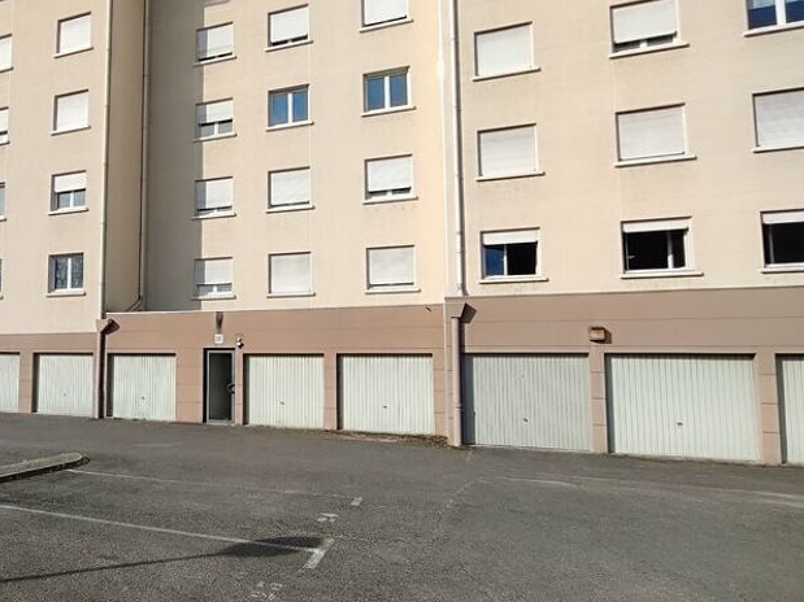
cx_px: 209
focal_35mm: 21
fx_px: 488
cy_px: 311
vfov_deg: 63.4
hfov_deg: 73.9
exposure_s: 1/1228
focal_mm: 1.66
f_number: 2.2
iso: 51
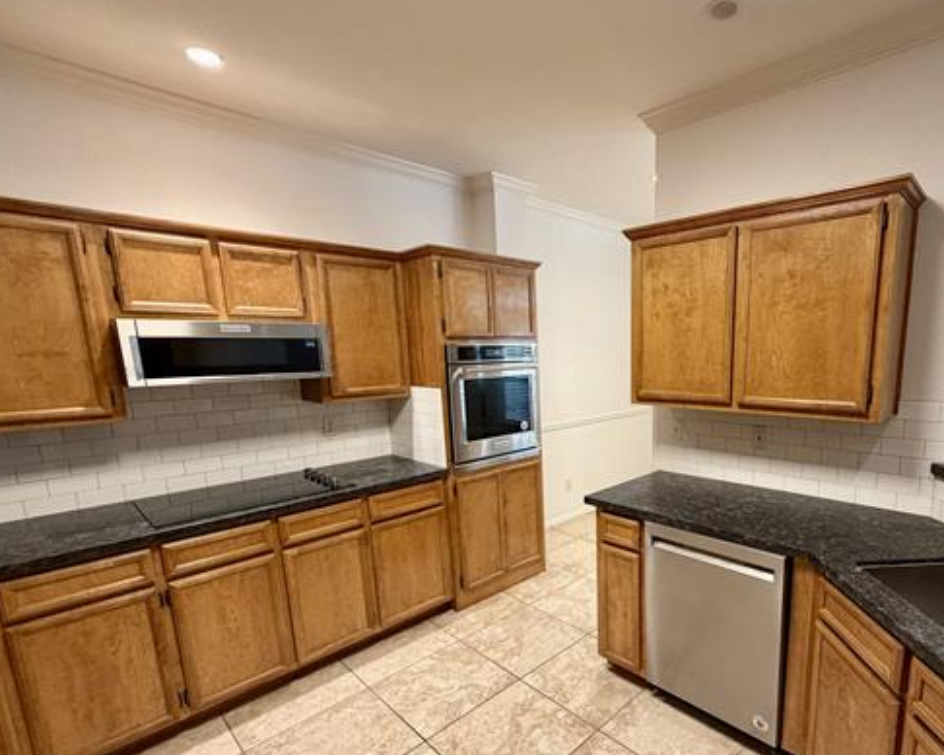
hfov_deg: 84.4
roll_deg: +0.9
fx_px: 503
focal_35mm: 18
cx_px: 600
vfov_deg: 73.3
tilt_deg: -10.4
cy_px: 441
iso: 200
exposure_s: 1/60
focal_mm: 2.22
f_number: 2.2
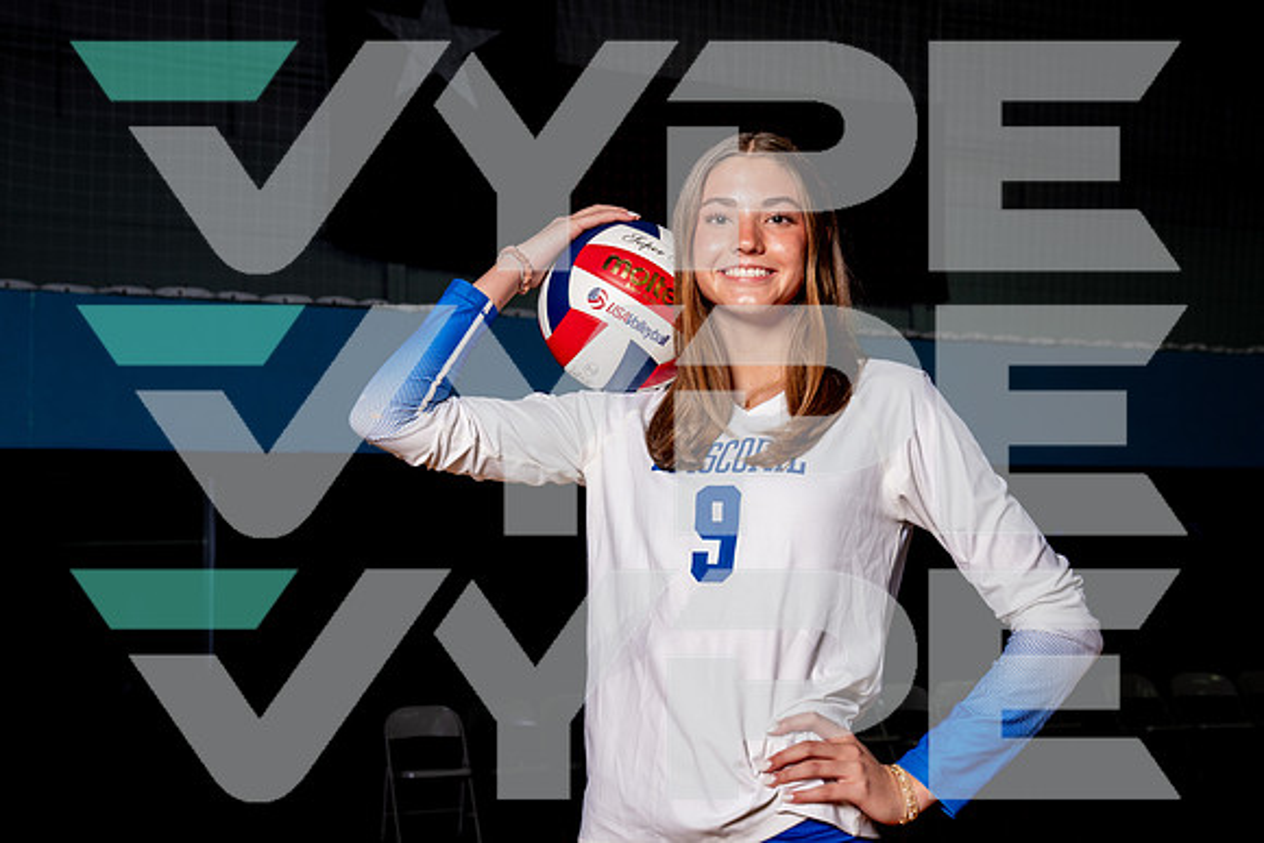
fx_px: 1725
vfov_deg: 27.5
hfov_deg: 40.2
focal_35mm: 49
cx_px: 632
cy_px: 422
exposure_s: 1/200
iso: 250
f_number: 5.6
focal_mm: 47
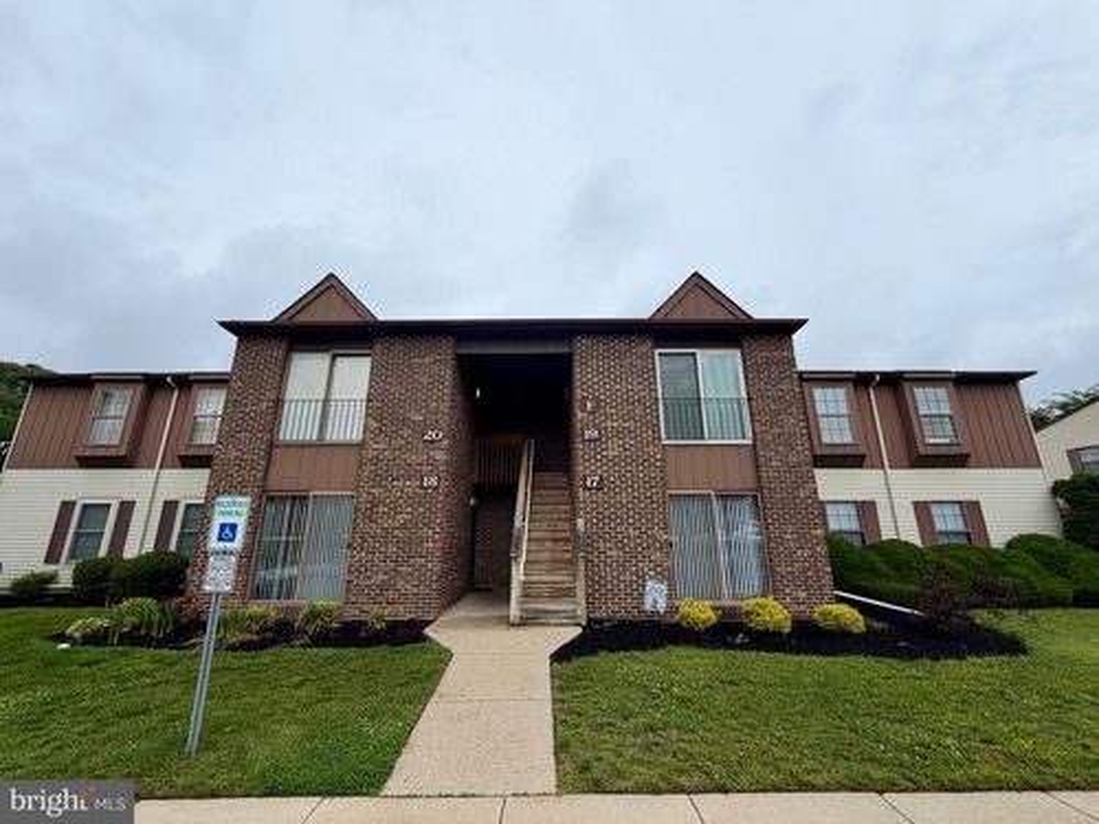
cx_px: 550
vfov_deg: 85.7
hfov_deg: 102.1
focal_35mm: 14
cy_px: 412
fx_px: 444
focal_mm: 2.22
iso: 25
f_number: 2.2
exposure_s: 1/770
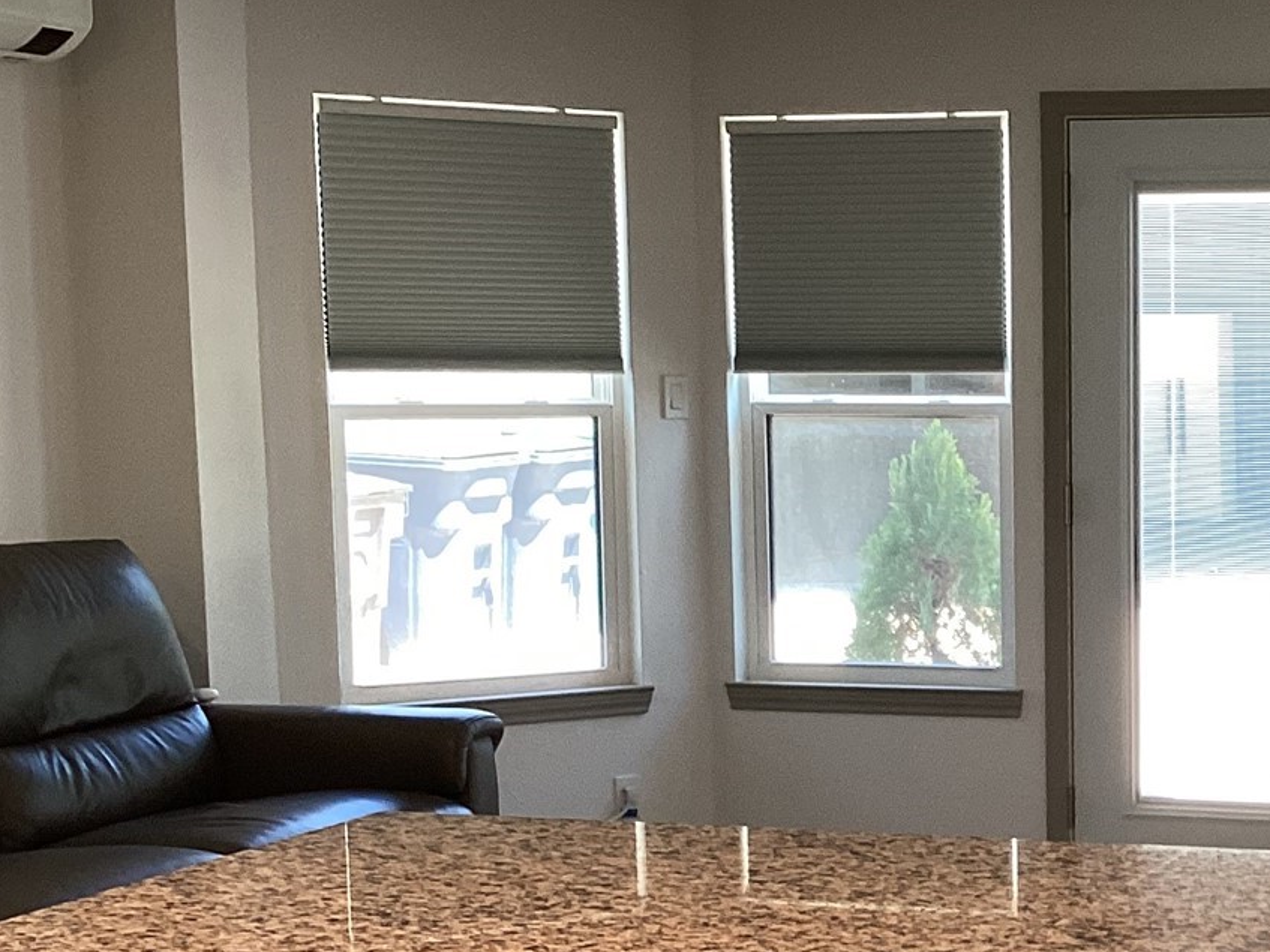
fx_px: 2751
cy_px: 676
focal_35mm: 75
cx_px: 1269
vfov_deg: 19.5
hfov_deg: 24.8
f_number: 2.4
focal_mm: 3.3
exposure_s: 1/60
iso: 80
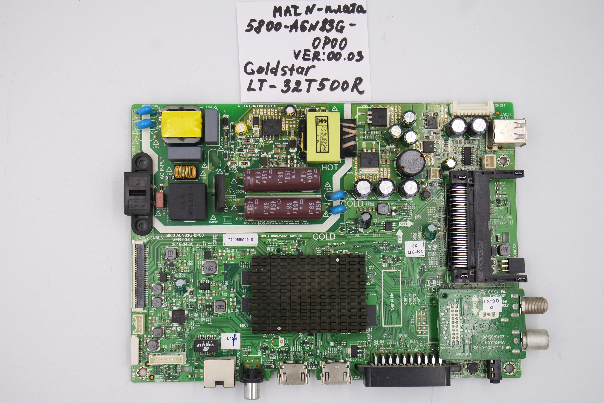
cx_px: 302
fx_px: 856
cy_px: 202
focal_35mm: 51
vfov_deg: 26.5
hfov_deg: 38.9
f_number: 5
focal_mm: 19
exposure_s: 1/125
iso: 200
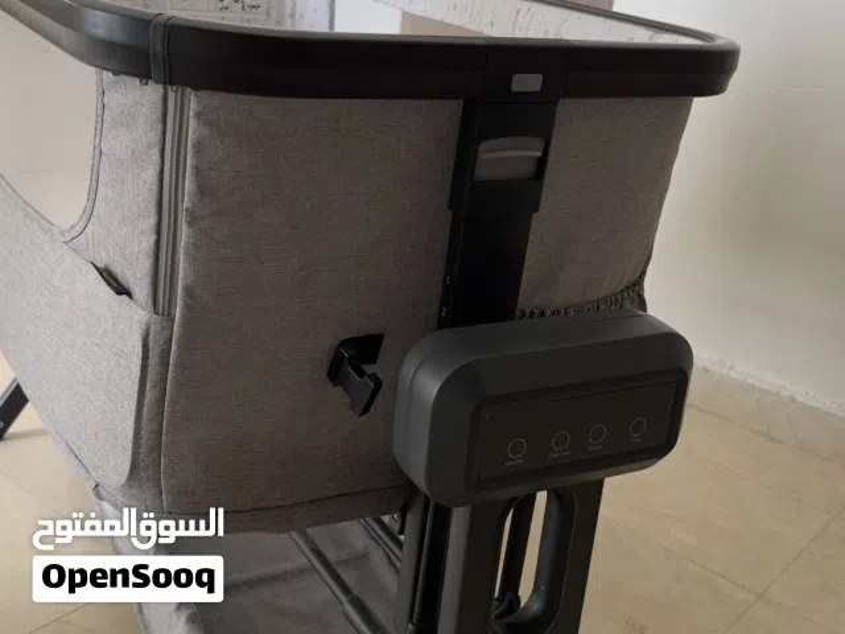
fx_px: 586
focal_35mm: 24
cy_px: 317
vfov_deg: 56.8
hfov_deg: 71.6
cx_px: 422
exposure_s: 1/61
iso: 250
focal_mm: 6.86
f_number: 1.78
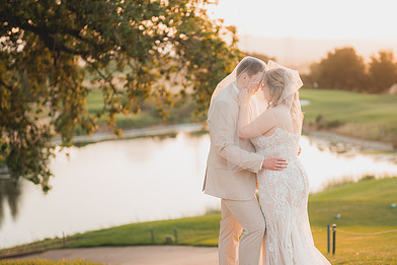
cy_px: 153
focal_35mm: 74
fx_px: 816
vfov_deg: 18.4
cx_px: 230
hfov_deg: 27.3
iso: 125
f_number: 1.2
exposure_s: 1/320
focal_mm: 50
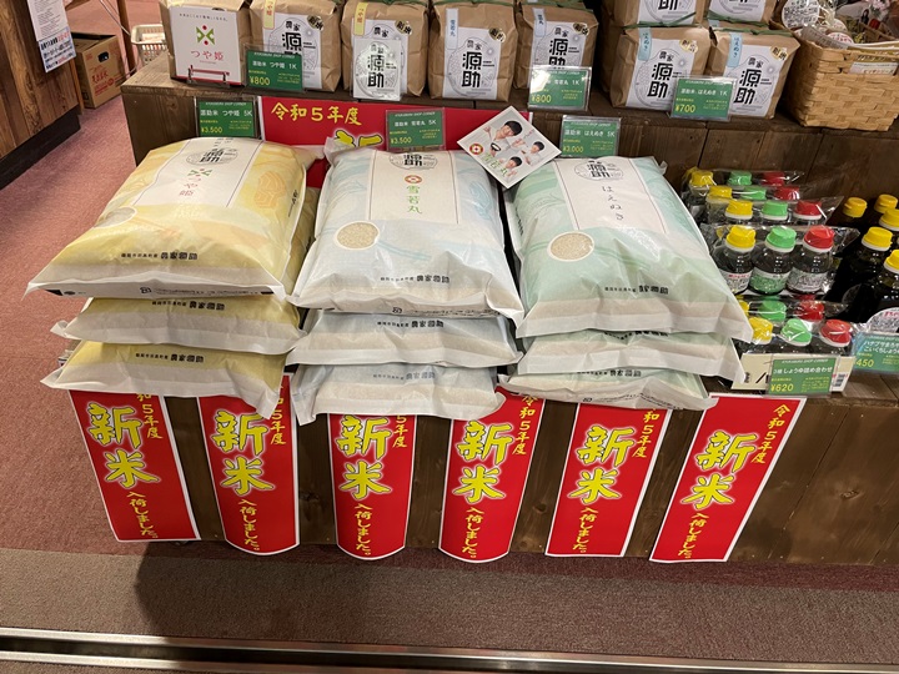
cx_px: 450
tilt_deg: -37.0
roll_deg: -3.4
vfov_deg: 53.1
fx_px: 675
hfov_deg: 67.3
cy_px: 337
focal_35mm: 26
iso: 100
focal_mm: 4.2
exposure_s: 1/50
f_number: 1.6
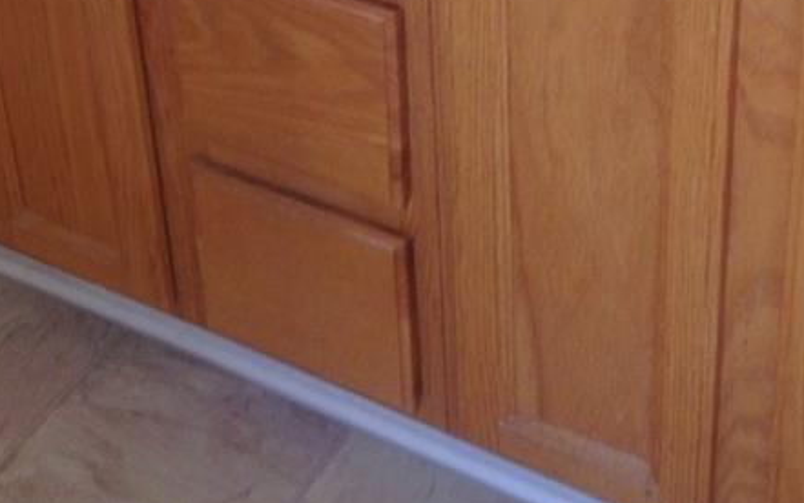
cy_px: -148
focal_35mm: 81
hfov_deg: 25.5
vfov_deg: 15.4
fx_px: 1776
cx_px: 456
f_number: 2.4
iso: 32
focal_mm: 3.3
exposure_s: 1/24
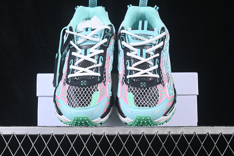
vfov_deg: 18.2
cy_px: 78
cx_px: 117
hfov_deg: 27.0
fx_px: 487
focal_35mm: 75
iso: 160
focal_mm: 50
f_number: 7.1
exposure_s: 1/80
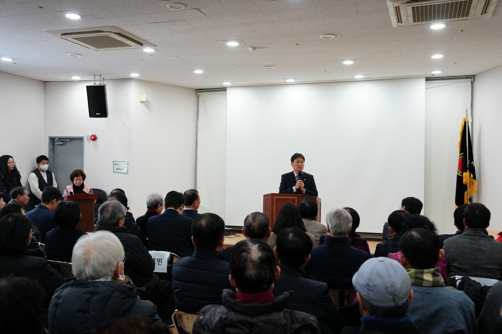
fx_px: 502
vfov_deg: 36.9
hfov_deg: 53.1
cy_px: 167
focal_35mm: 36
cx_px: 251
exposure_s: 1/160
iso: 3200
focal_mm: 36
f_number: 5.6
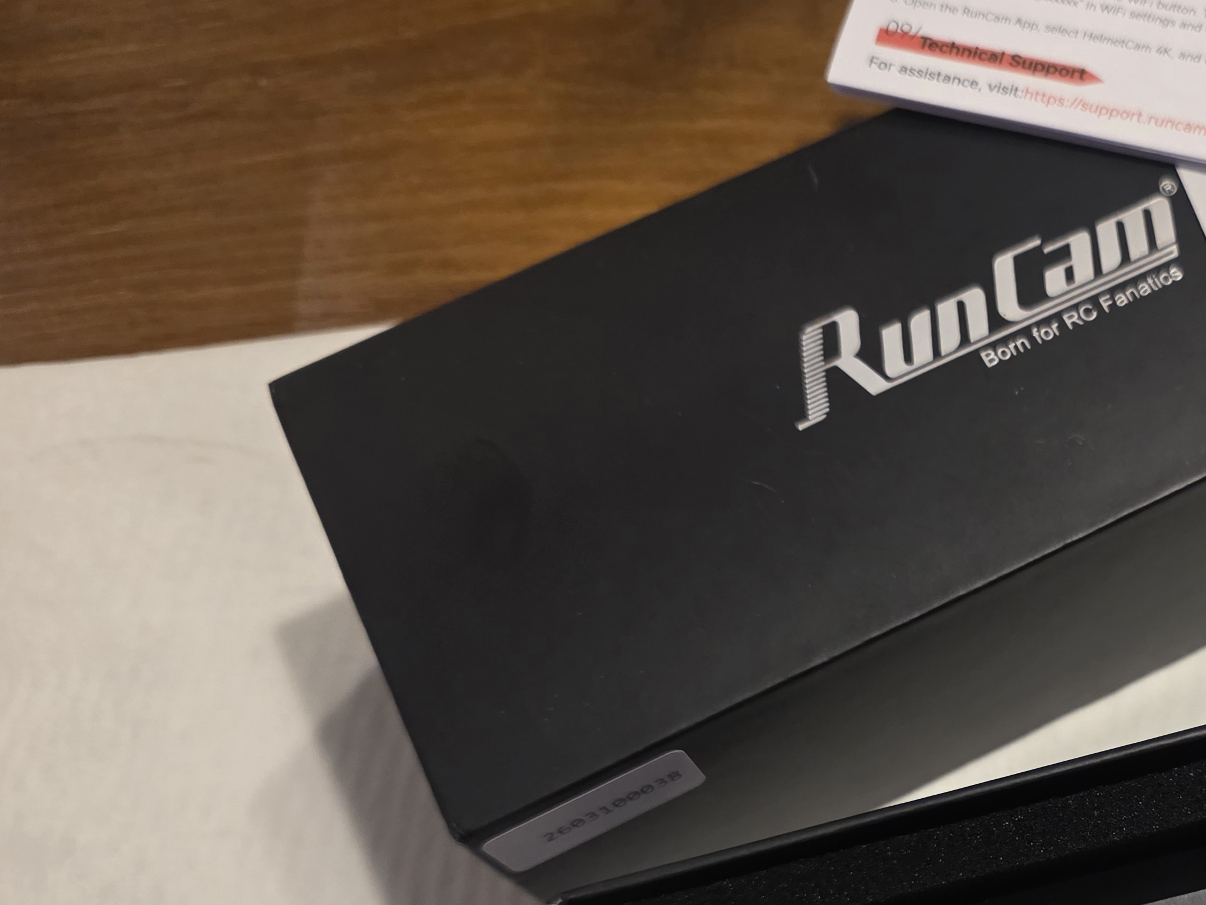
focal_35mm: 44
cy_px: 781
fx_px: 1533
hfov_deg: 39.3
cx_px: 1128
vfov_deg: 31.6
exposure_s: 1/101
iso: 800
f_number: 1.7
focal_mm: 6.3
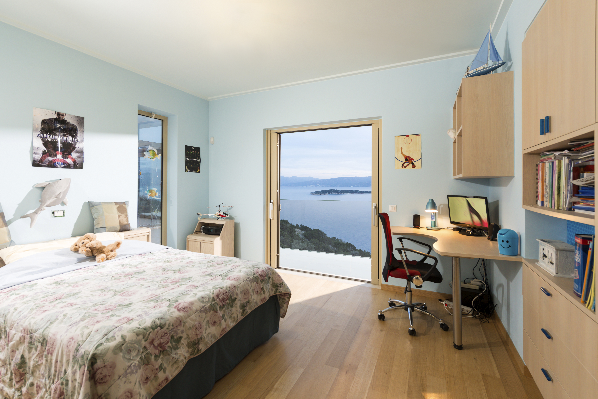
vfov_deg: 73.8
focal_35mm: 16
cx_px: 299
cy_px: 200
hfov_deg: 96.7
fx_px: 266
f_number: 6.3
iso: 100
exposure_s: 1/4
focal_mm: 16
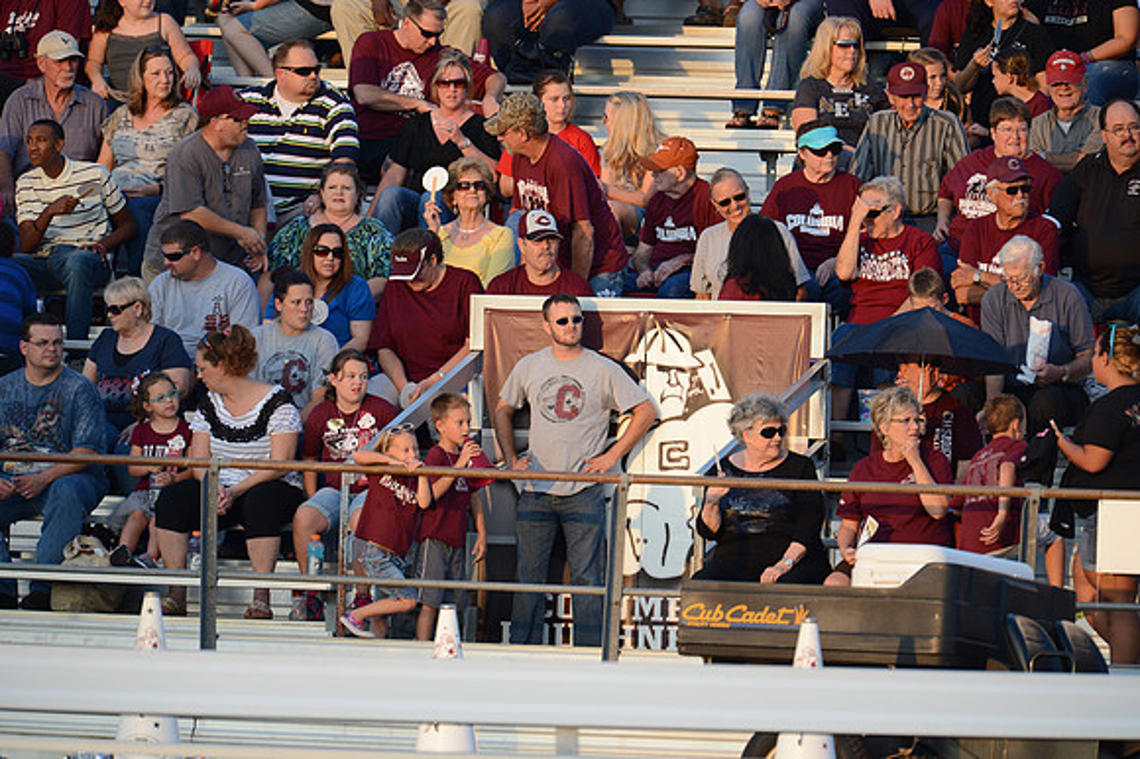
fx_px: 17406
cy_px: 380
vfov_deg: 2.5
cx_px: 570
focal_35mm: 550
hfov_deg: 3.8
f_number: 4
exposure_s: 1/1250
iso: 800
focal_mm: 550
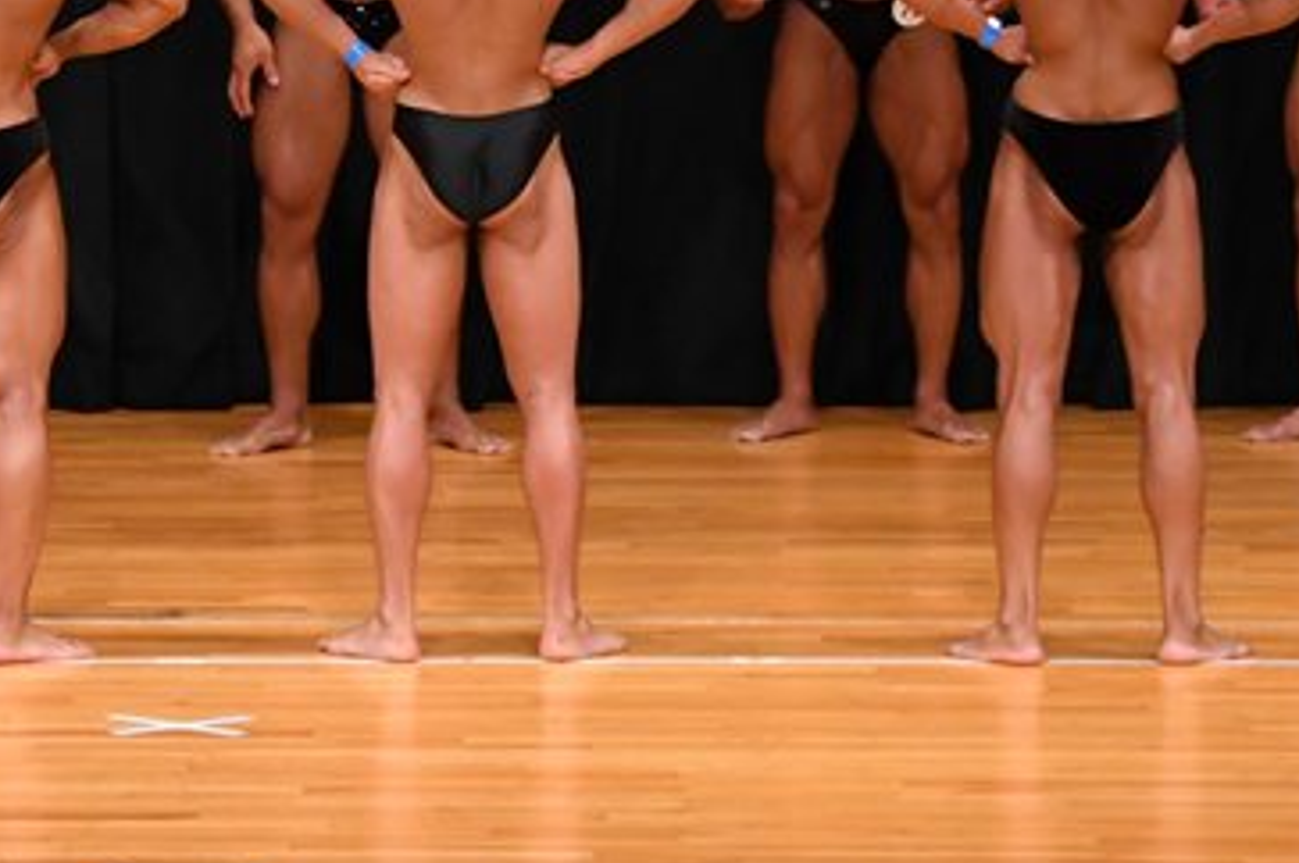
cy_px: 4
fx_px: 12906
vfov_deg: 3.8
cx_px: 91
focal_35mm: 358
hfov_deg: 5.8
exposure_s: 1/400
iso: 3200
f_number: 5.6
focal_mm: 112
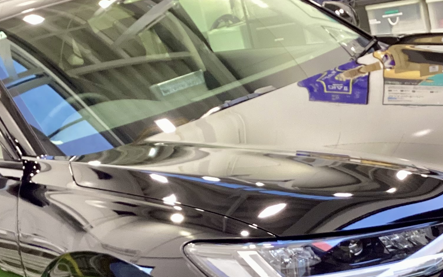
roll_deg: +15.2
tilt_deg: -18.8
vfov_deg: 18.1
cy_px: 249
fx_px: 857
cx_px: 254
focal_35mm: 71
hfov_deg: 28.9
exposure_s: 1/60
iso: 200
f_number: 2.4
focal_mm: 3.3
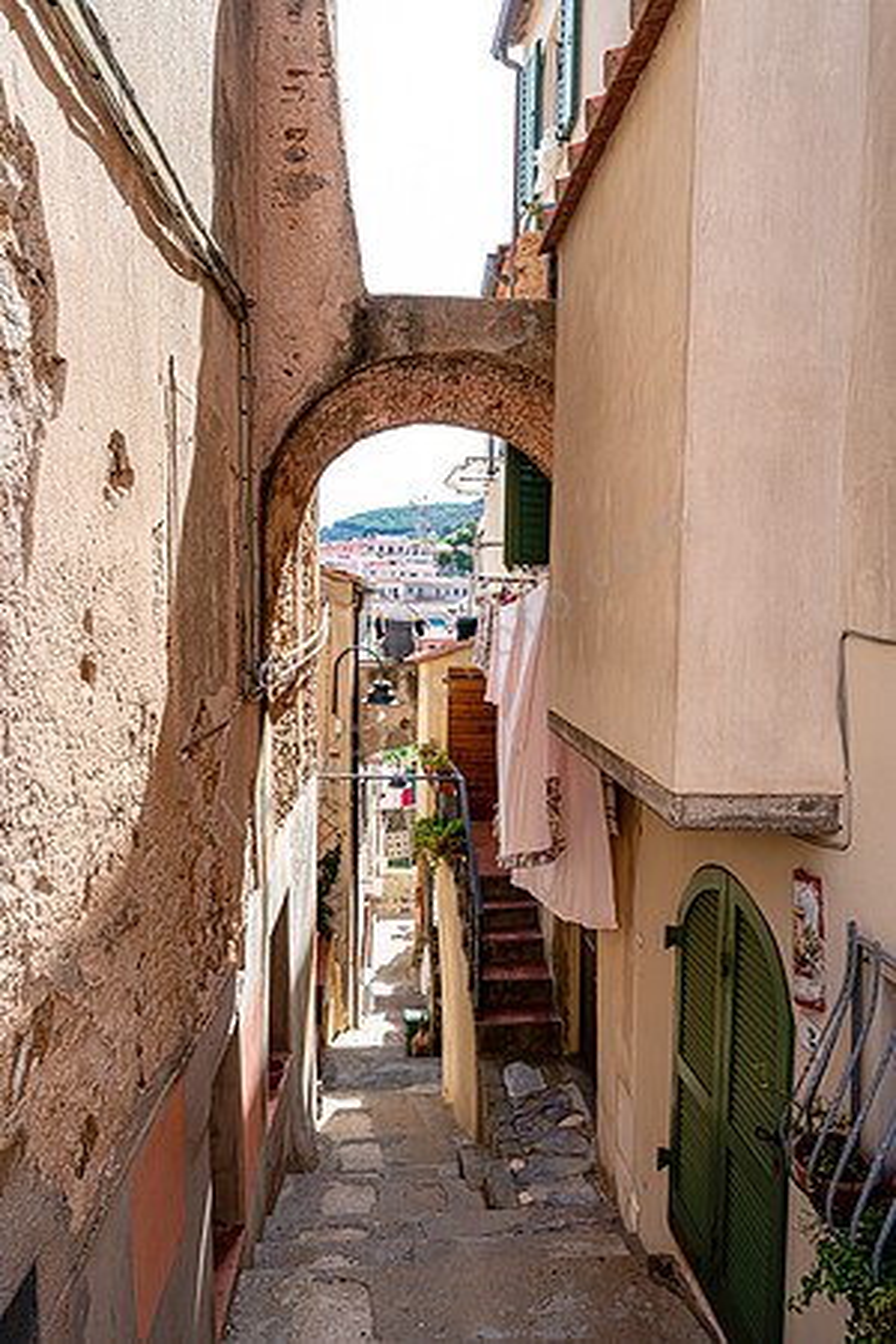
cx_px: 448
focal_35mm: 27
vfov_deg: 67.4
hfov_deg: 47.9
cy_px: 672
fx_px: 1008
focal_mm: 27
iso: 100
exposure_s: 1/100
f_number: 6.3
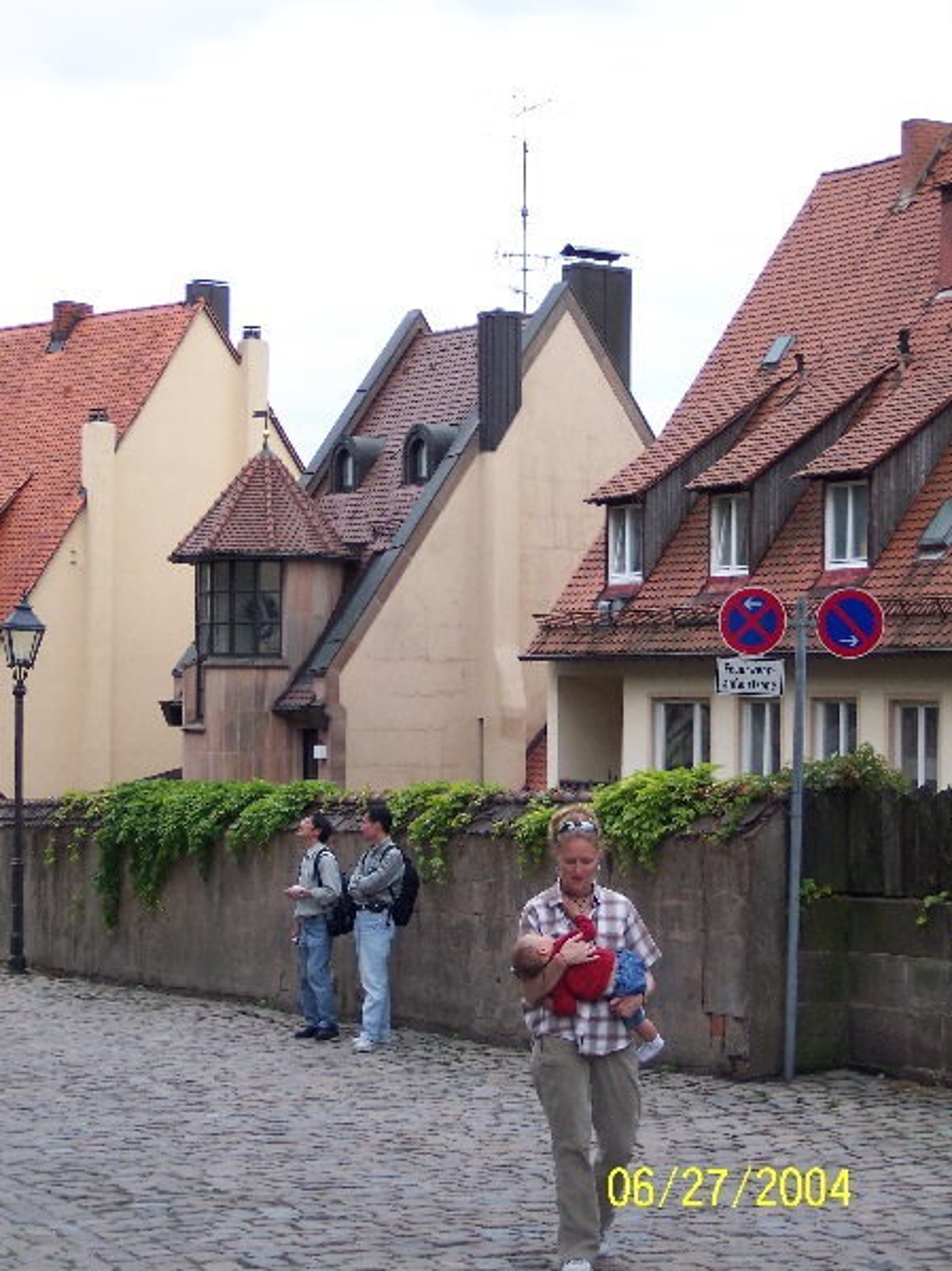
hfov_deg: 19.4
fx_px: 2791
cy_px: 636
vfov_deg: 25.7
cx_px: 476
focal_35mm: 76
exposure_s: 1/250
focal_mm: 16
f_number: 3.8
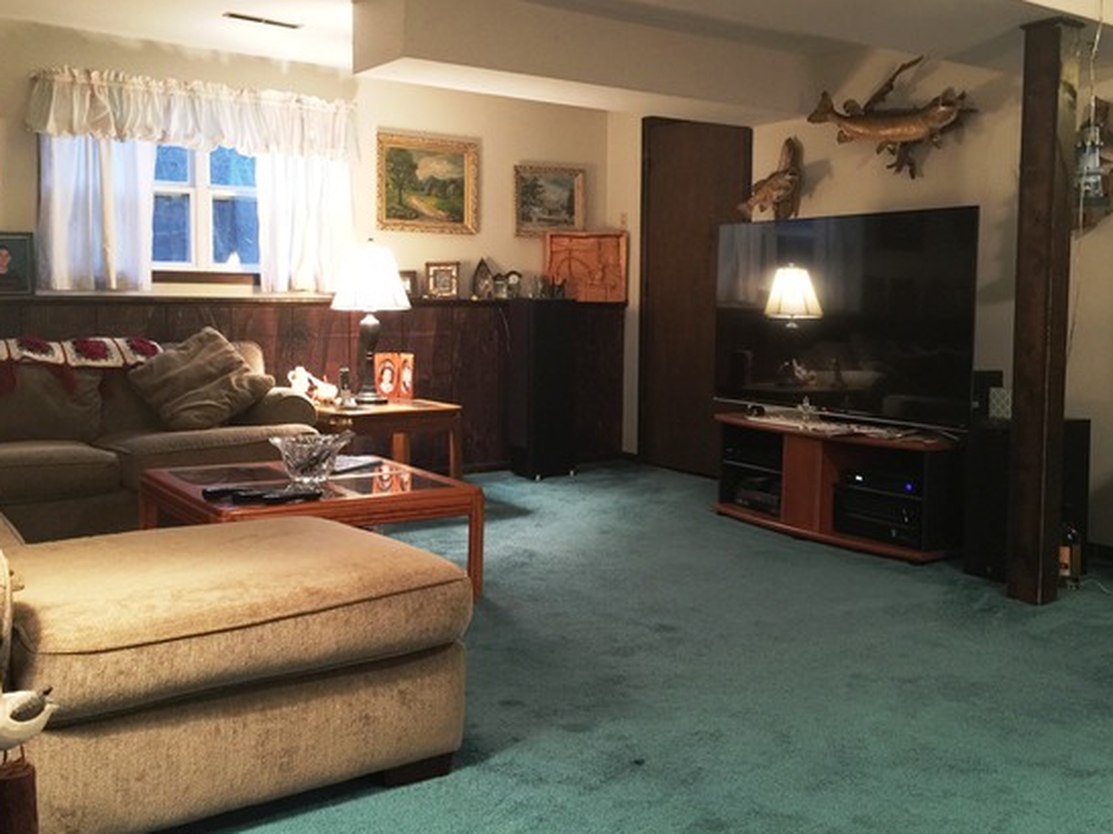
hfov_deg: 53.9
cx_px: 595
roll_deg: -1.4
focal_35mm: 34
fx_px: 1093
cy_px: 357
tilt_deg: -4.8
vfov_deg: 41.7
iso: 125
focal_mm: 4.15
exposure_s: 1/10
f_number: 2.2
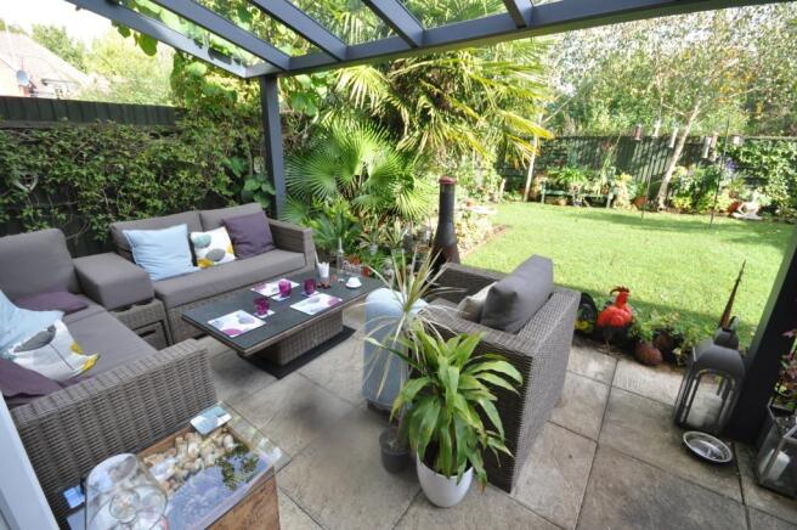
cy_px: 265
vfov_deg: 77.2
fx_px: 332
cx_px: 398
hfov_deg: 100.4
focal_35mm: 15
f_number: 8
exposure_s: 1/200
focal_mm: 10
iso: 800
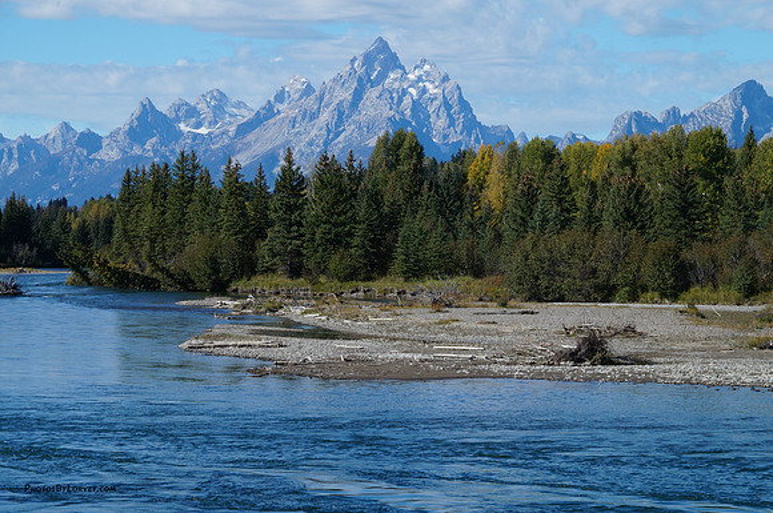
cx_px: 386
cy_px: 256
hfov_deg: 17.1
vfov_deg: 11.4
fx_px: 2573
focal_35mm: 120
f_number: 11
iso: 200
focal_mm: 80
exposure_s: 1/125
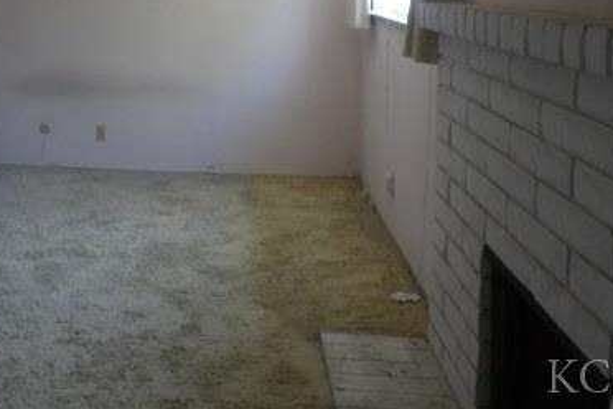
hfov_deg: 44.1
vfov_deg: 29.5
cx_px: 160
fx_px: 732
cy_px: 16
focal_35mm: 43
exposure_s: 1/21
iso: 200
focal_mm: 4.3
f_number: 2.8
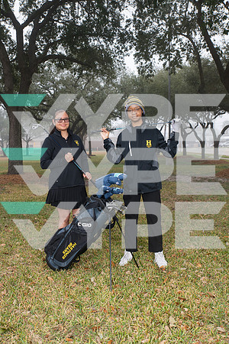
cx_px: 114
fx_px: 343
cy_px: 172
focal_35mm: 36
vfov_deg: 53.1
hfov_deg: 36.9
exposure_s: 1/250
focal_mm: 36
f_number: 7.1
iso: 250
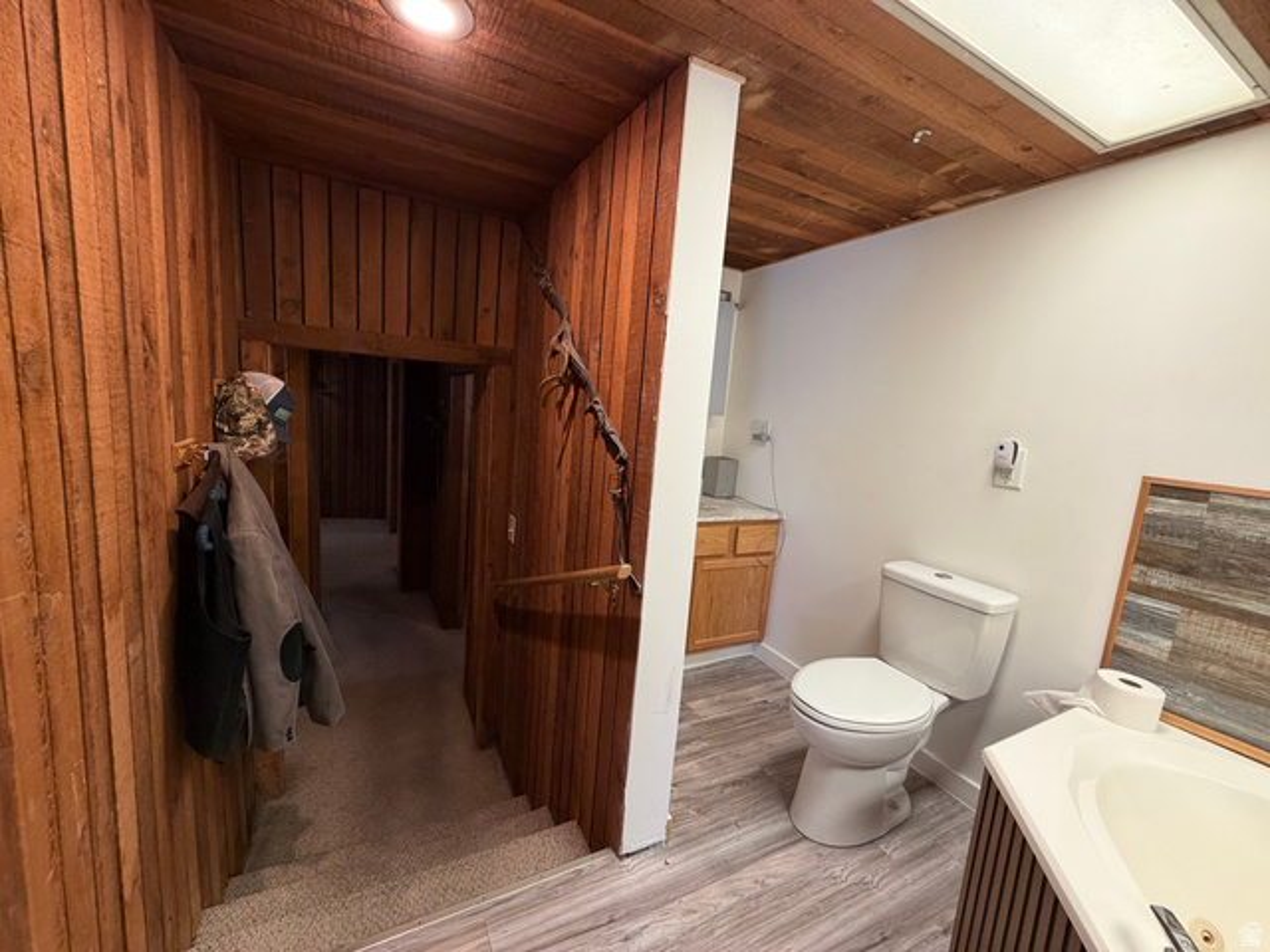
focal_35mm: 14
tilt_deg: -8.9
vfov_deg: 85.7
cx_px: 635
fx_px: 514
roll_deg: -4.0
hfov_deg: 102.1
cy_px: 476
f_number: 2.2
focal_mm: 2.22
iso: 250
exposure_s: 1/60
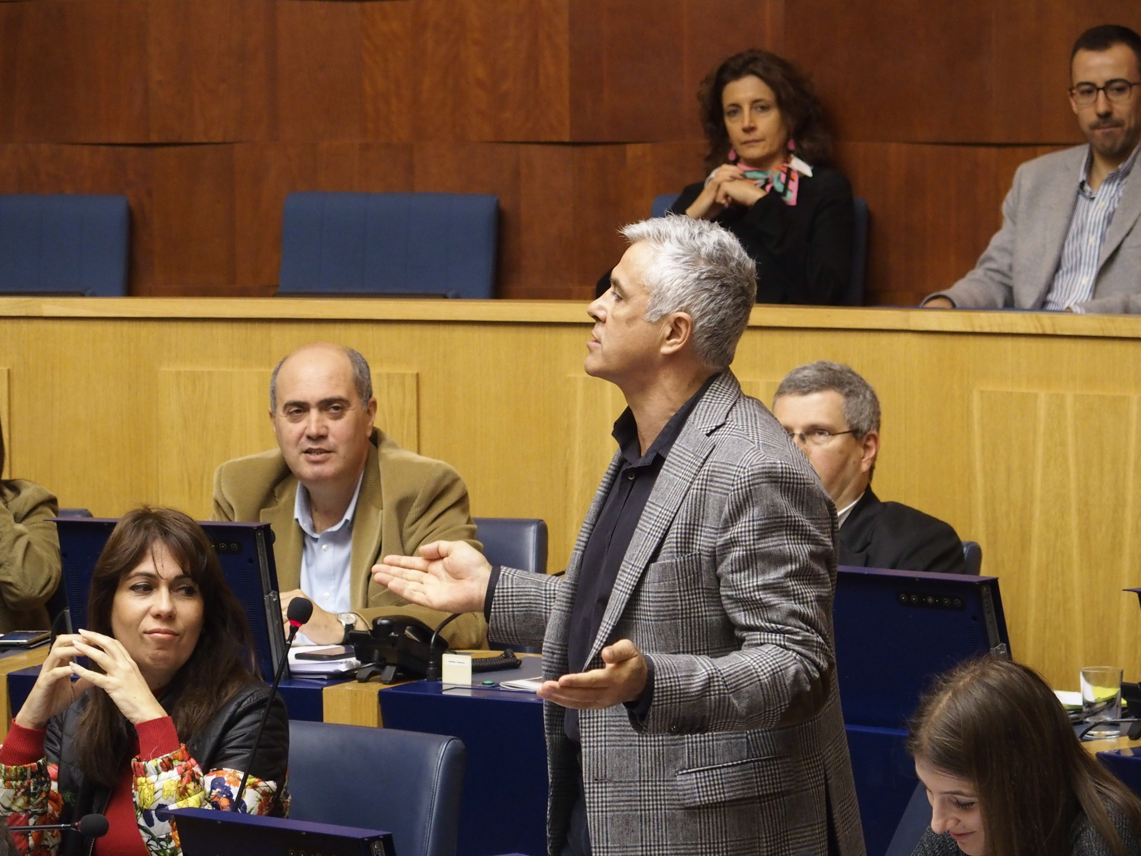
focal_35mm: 165
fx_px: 5439
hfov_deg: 12.0
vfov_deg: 9.0
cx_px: 570
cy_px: 428
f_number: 2.8
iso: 800
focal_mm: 35
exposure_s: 1/80
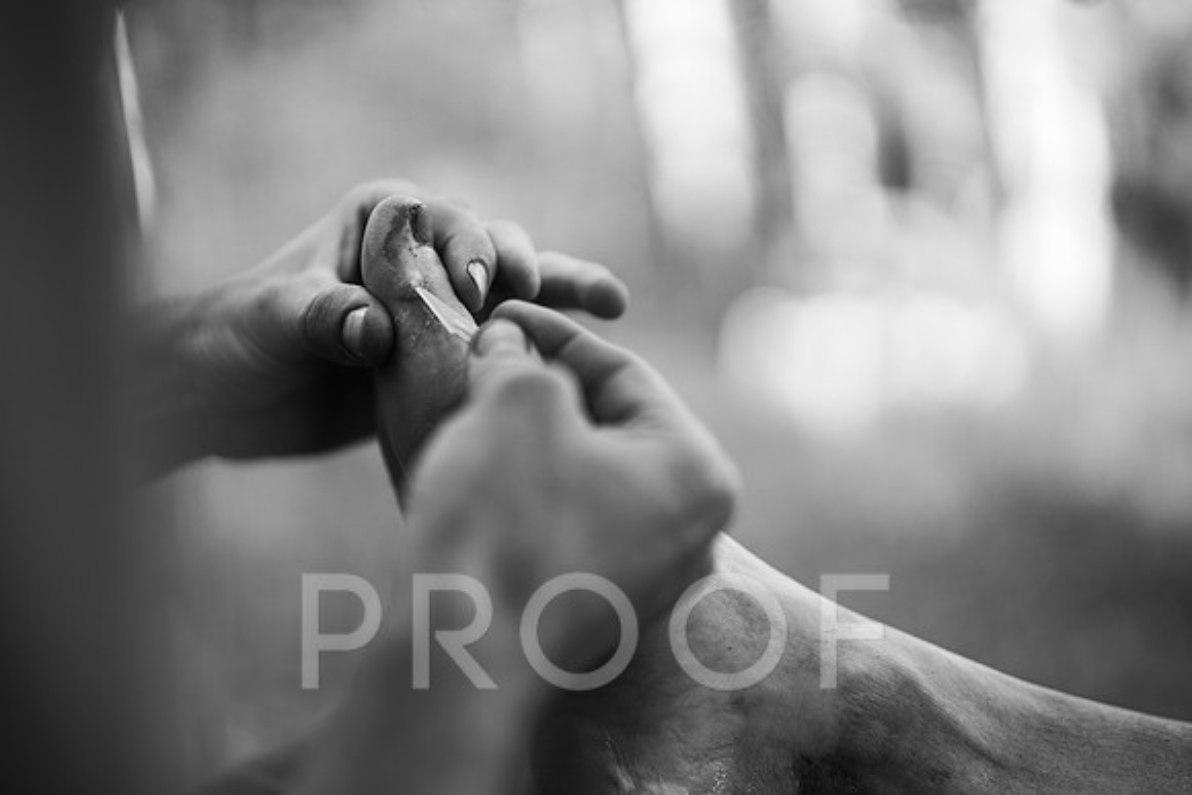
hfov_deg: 38.0
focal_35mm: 52
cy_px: 394
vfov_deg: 25.9
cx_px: 579
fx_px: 1731
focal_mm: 50
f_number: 1.4
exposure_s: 1/2000
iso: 100
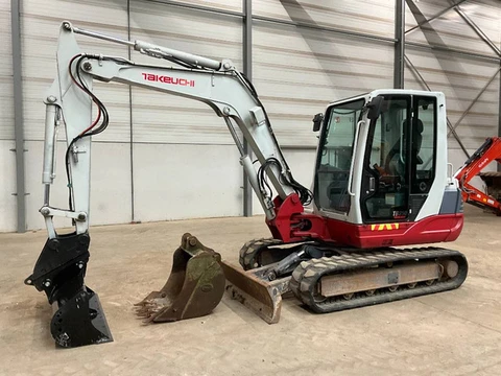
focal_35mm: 29
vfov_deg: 48.2
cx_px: 250
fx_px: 420
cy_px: 188
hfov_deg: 61.7
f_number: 1.8
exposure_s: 1/60
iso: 160
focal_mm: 3
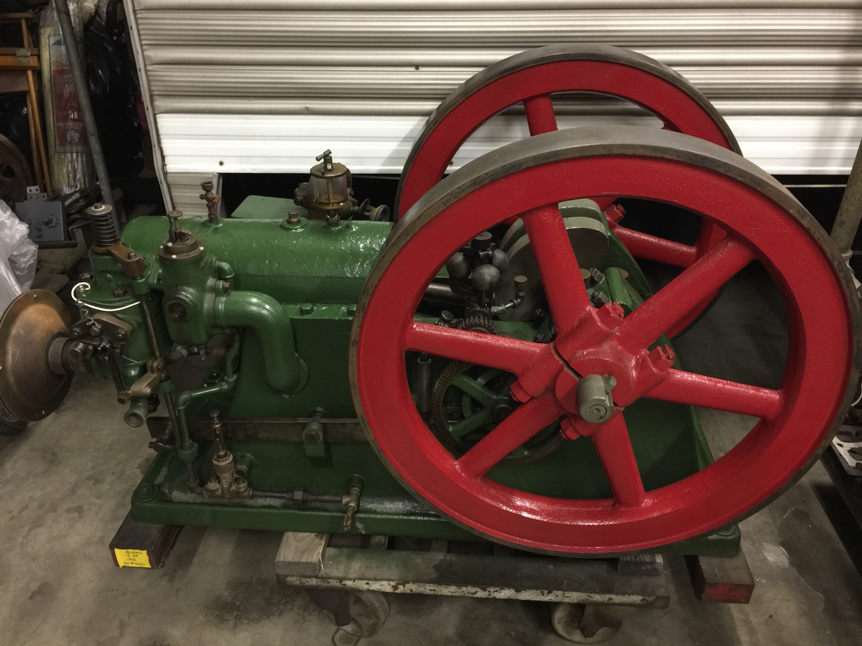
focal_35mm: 29
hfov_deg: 61.7
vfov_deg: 48.2
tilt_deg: -31.3
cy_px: 323
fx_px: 722
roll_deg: -0.8
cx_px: 431
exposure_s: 1/4
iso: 64
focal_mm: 4.15
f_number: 2.2
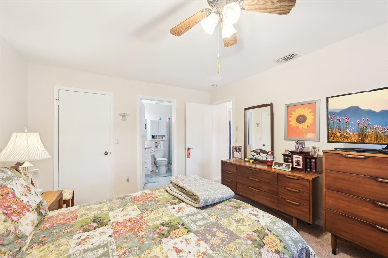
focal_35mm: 14
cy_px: 129
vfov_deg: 81.1
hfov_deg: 104.3
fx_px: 151
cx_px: 194
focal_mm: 14
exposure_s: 1/8
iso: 400
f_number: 8
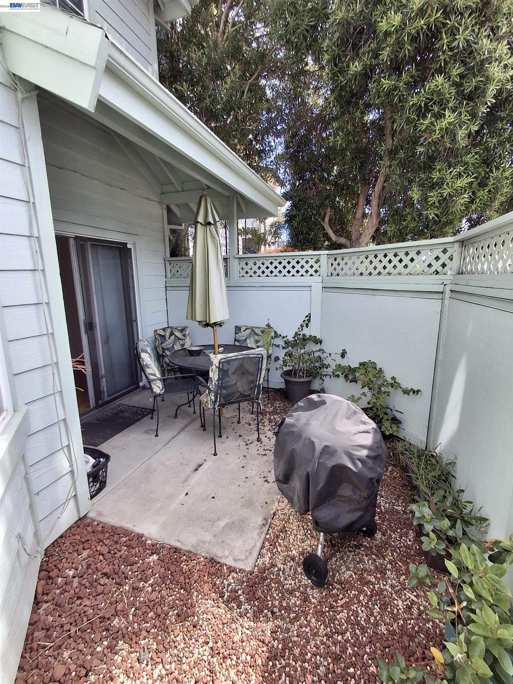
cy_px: 342
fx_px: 316
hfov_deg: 78.1
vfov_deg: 94.5
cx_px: 256
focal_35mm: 16
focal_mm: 1.64
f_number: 2.2
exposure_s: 1/423
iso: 40
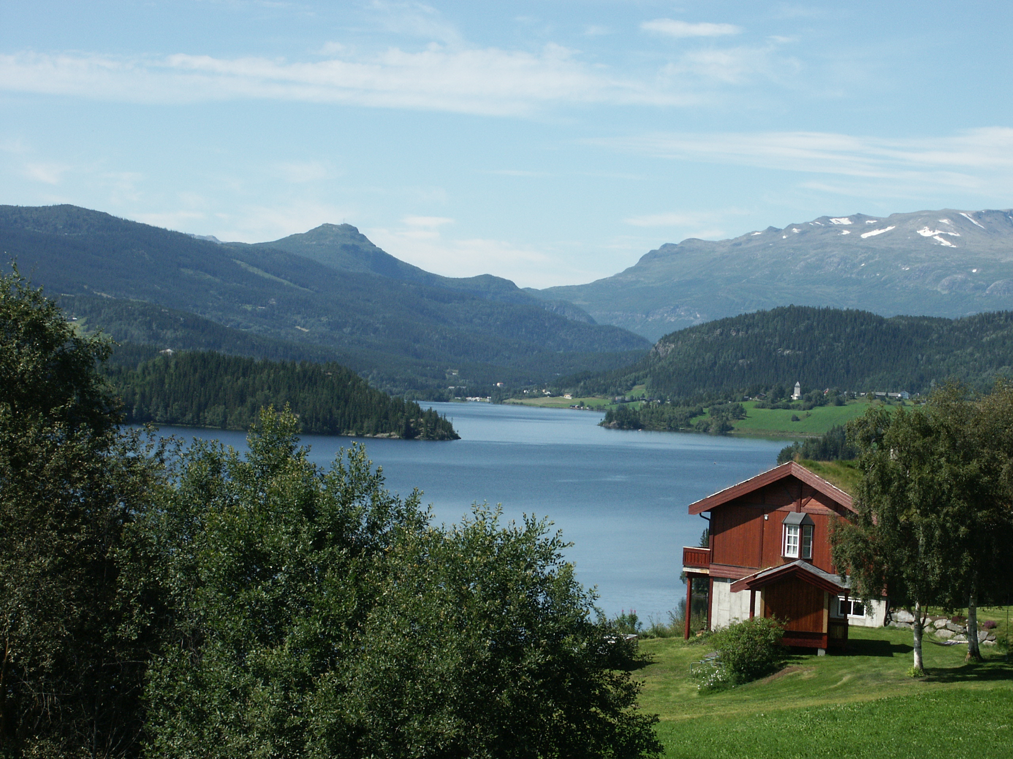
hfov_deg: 20.2
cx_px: 506
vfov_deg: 15.2
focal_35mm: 97
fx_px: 2839
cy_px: 380
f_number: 6.7
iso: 100
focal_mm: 24
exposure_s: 1/500
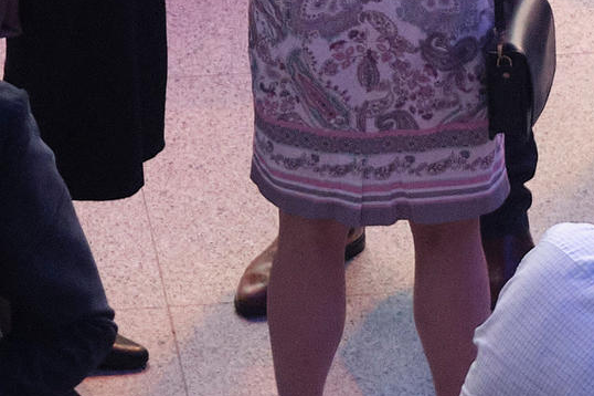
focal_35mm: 558
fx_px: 9201
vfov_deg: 2.5
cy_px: -150
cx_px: 433
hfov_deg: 3.7
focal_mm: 50
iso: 2500
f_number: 2.8
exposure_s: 1/200
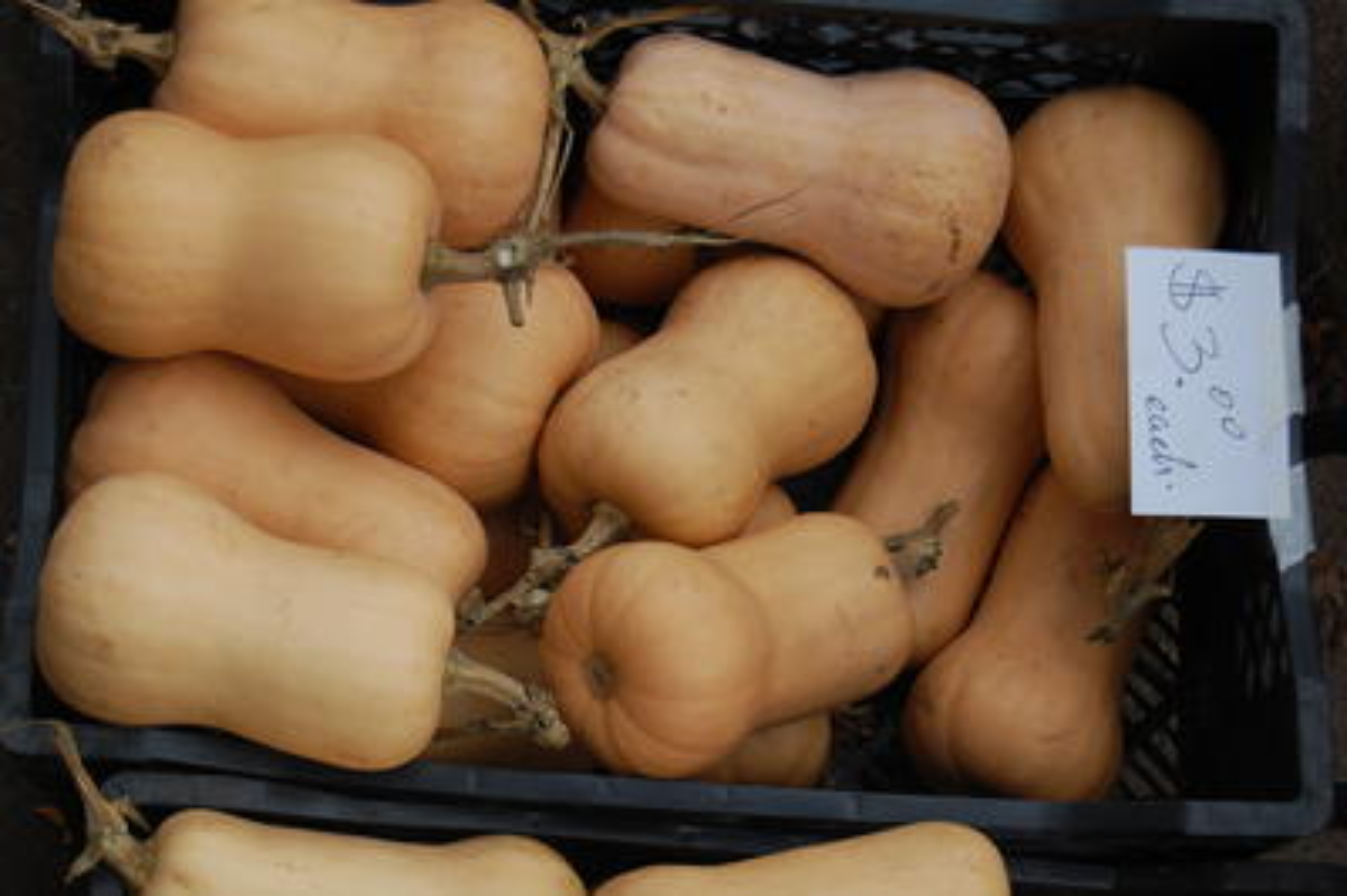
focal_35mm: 82
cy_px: 448
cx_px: 674
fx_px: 3084
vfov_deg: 16.5
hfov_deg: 24.6
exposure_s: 1/160
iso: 200
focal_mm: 55
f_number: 6.3
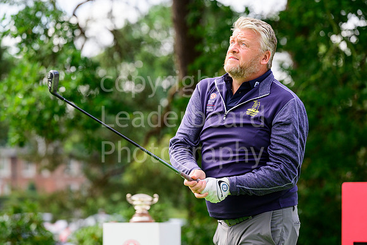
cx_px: 184
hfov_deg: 10.3
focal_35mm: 200
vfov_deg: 6.9
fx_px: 2039
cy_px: 122
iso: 640
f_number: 5
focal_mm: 200
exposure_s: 1/1250
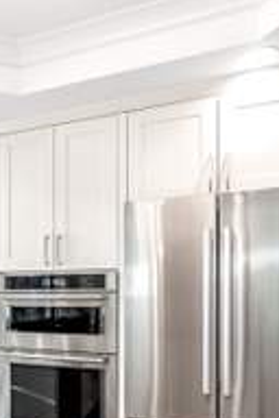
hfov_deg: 35.9
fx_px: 407
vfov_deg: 52.3
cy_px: 308
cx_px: 35
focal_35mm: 35
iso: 125
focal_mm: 14
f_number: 11
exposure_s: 1/13
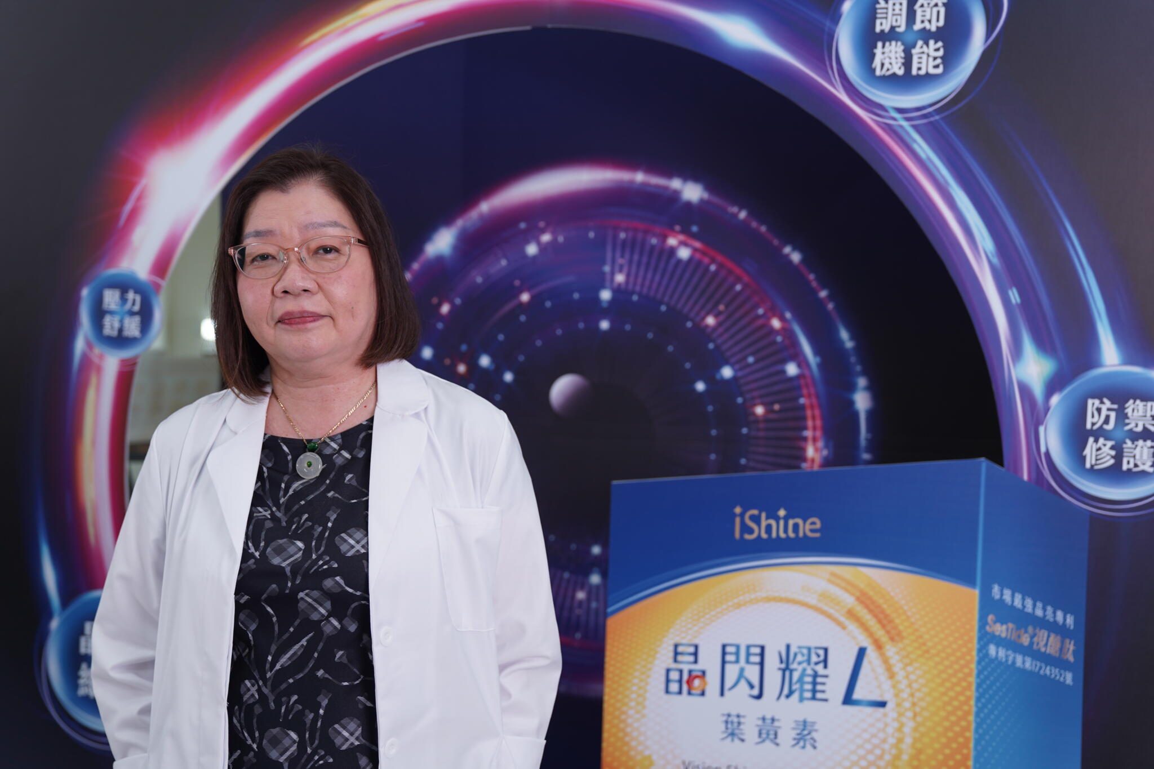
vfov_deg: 31.2
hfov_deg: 45.4
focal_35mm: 43
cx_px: 577
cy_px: 384
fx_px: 1378
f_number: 2.8
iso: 100
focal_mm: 43
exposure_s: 1/125
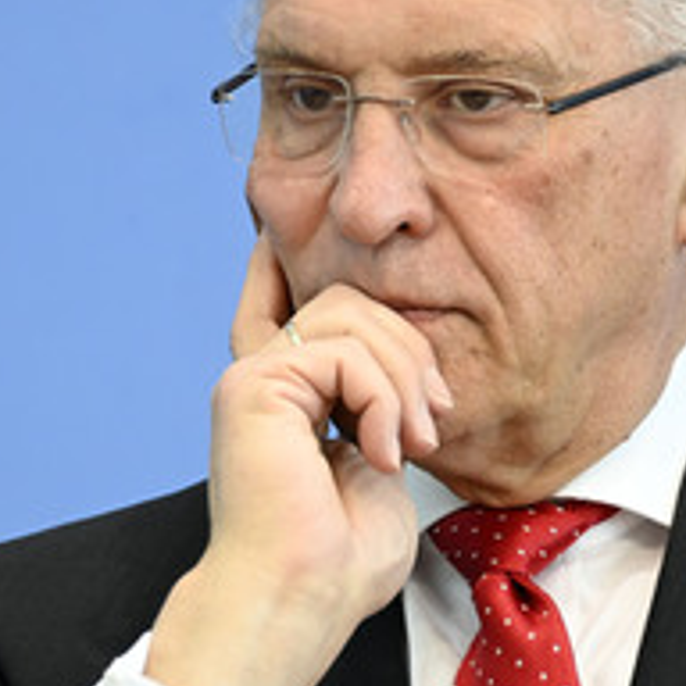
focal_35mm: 498
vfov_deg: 3.5
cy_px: 264
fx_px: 11166
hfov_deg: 3.5
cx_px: 263
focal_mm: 250
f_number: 5.6
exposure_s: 1/500
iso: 5000
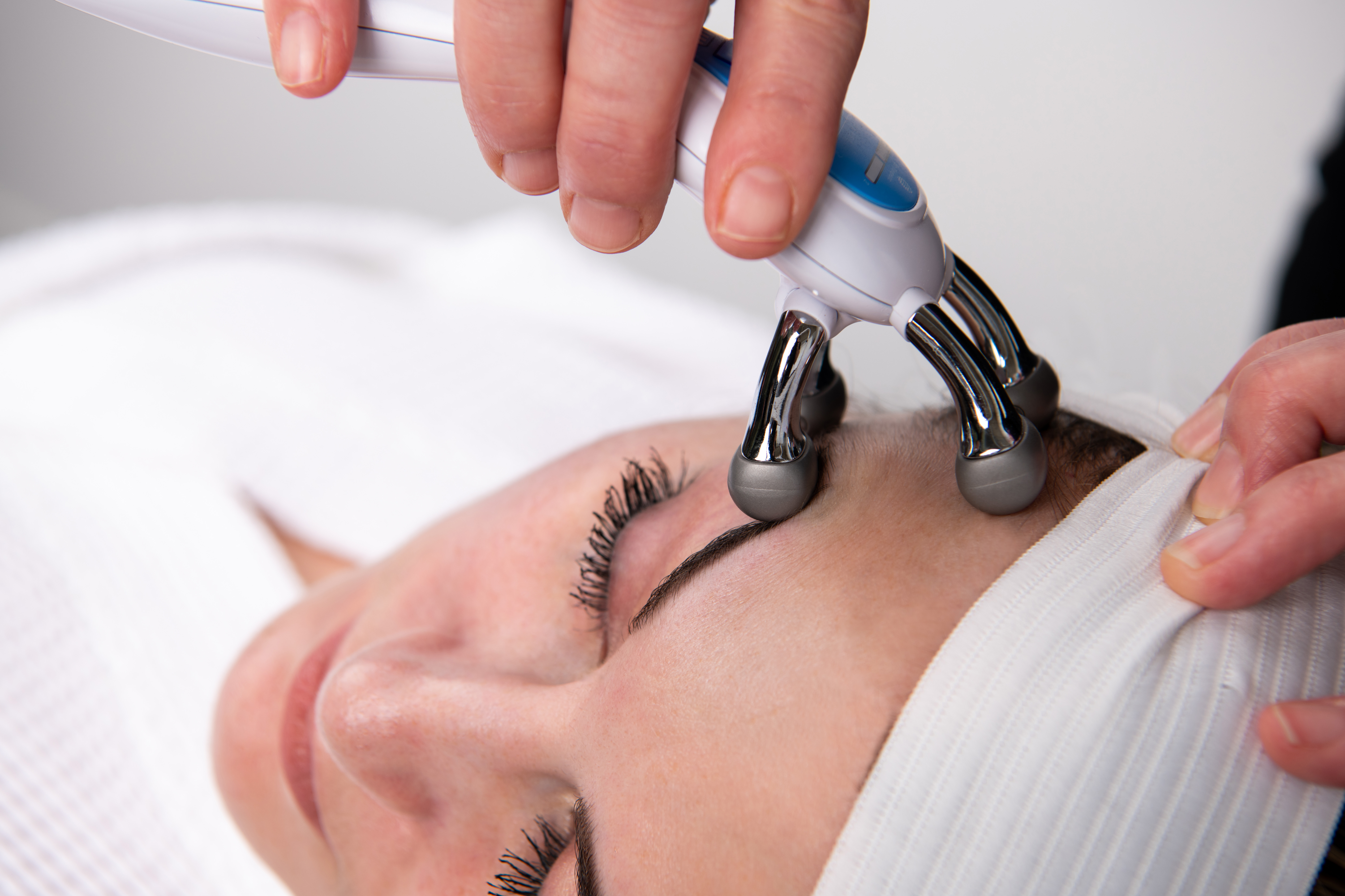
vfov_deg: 20.9
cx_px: 672
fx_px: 2428
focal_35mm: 65
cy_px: 448
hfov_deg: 31.0
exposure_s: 1/125
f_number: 6.3
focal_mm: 65
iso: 100
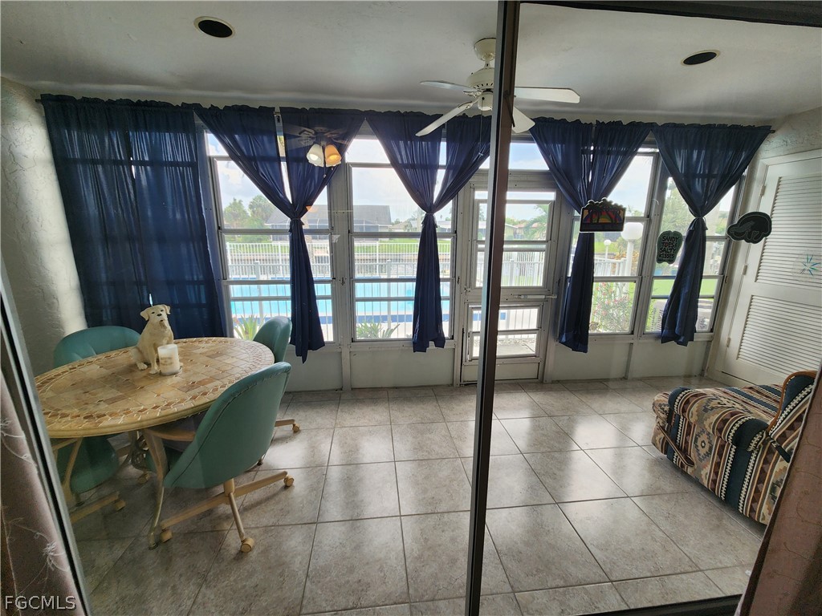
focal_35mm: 13
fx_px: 309
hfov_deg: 106.2
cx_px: 411
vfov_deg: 89.9
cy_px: 308
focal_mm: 2.2
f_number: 2.2
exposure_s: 1/120
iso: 64
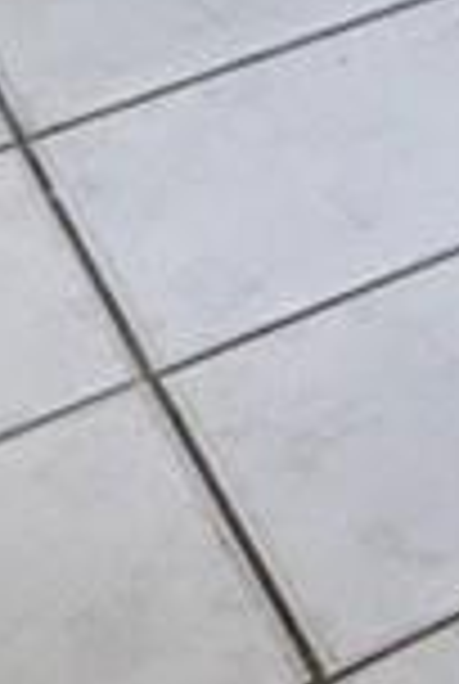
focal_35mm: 153
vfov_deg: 11.2
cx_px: 2434
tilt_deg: -12.2
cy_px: -968
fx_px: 2913
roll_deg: +0.5
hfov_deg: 5.7
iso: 160
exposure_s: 1/99
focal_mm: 2.22
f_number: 2.2
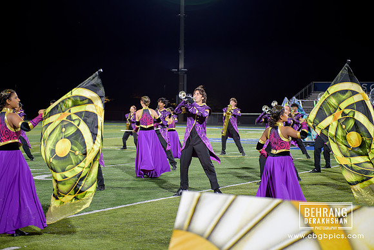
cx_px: 187
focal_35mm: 75
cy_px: 125
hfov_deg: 26.9
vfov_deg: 18.1
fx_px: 782
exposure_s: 1/400
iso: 2500
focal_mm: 70
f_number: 2.8
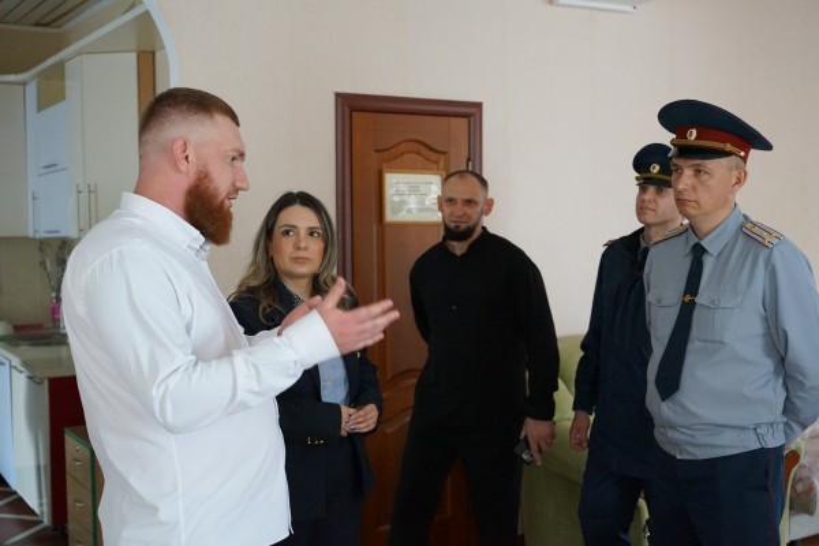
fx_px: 1001
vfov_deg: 30.5
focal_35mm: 44
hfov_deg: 44.5
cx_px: 410
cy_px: 273
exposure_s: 1/160
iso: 5000
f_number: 4
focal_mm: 44
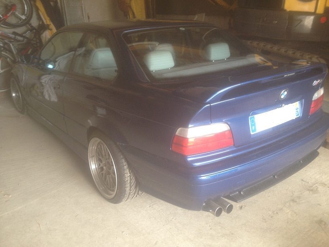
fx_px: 333
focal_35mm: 35
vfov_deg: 40.7
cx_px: 164
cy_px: 124
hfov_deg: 52.6
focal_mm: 4.28
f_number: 2.4
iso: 64
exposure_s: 1/20
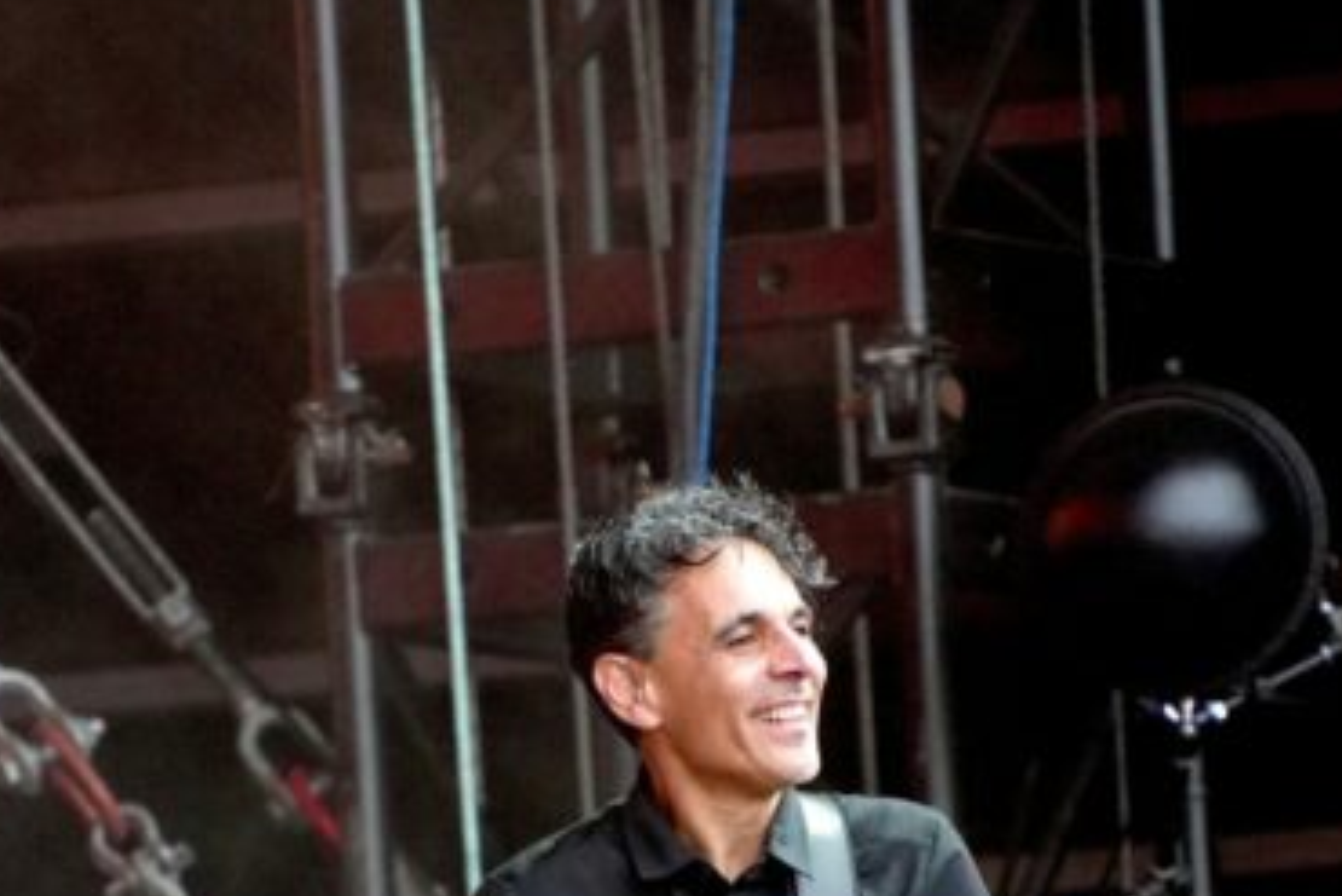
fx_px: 34829
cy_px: 892
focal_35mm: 934
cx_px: 642
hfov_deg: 2.2
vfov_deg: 1.5
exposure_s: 1/500
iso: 3200
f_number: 6.3
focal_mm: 300
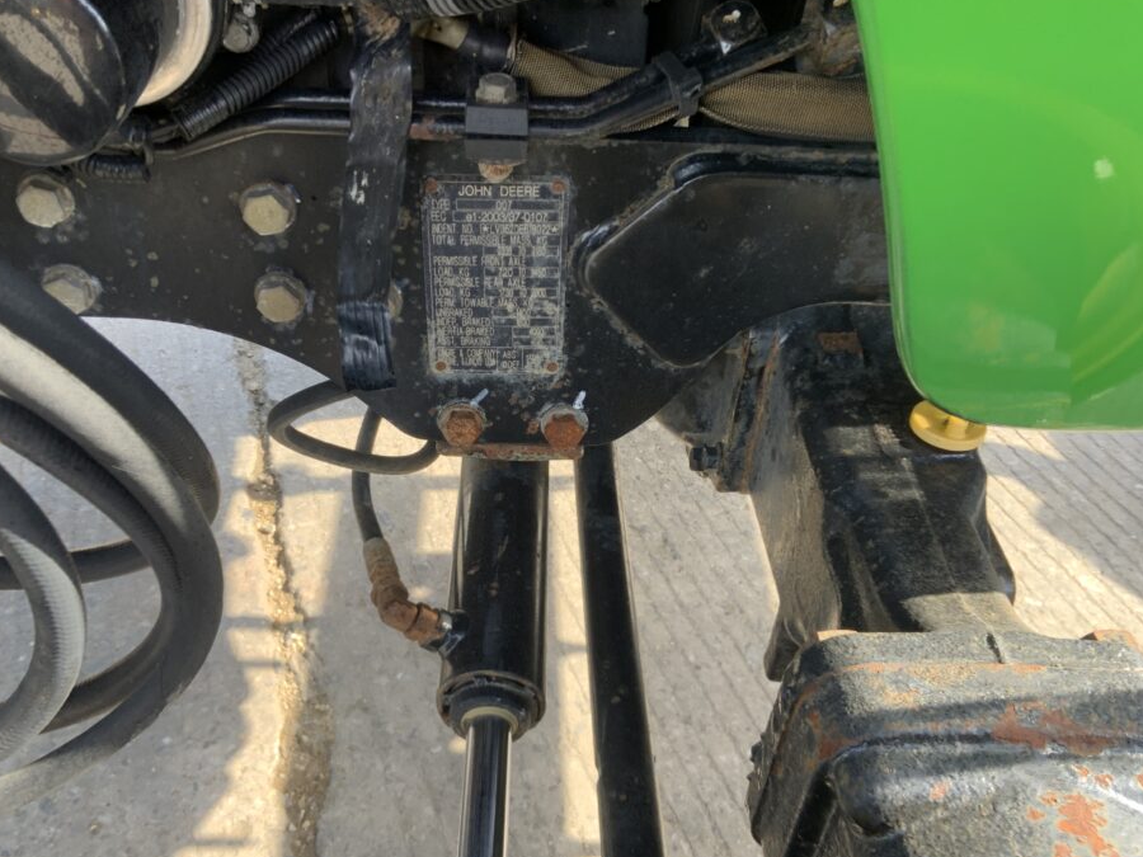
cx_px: 538
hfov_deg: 55.3
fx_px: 1090
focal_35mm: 33
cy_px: 449
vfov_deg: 42.9
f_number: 1.8
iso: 25
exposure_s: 1/122
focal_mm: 3
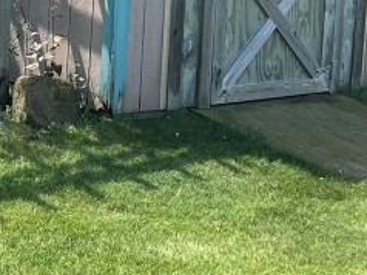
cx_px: -26
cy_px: -53
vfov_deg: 12.9
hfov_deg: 17.1
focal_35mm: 112
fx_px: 1186
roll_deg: -1.9
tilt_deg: -5.5
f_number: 1.5
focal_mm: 5.7
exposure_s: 1/1468
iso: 50
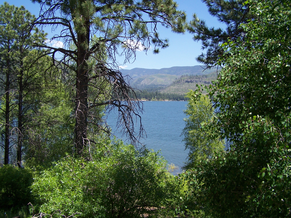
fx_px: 319
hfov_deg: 49.0
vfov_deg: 37.7
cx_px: 146
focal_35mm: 38
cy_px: 109
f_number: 2.8
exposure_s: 1/1000
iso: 80
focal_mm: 6.3
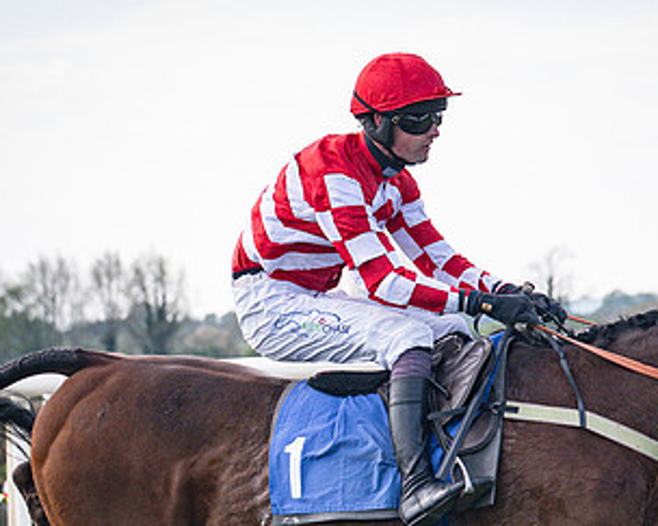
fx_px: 5334
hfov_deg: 7.1
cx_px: 470
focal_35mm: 274
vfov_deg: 5.6
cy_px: 451
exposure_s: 1/2000
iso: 400
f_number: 4
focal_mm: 74
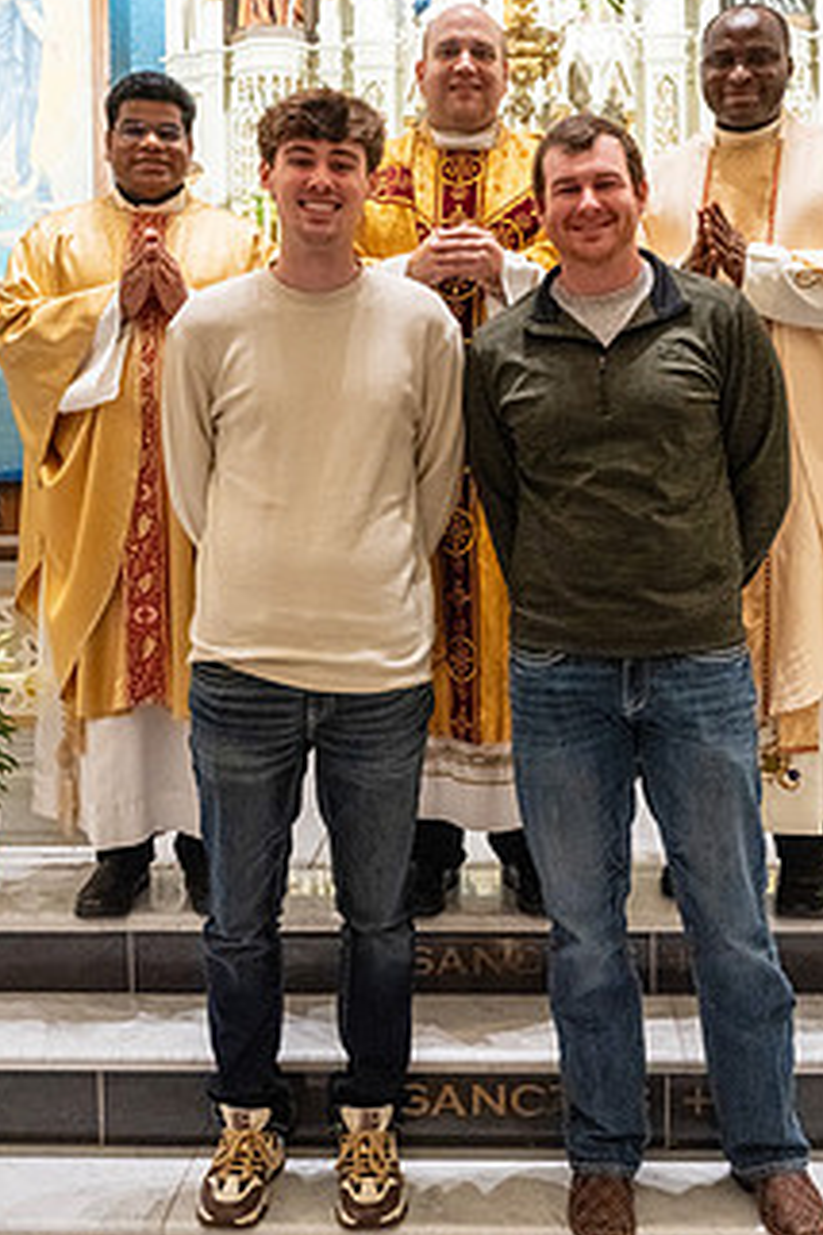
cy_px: 527
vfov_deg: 41.8
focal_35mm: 47
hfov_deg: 28.6
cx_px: 465
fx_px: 1612
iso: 5000
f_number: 7.1
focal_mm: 33.5
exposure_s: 1/60
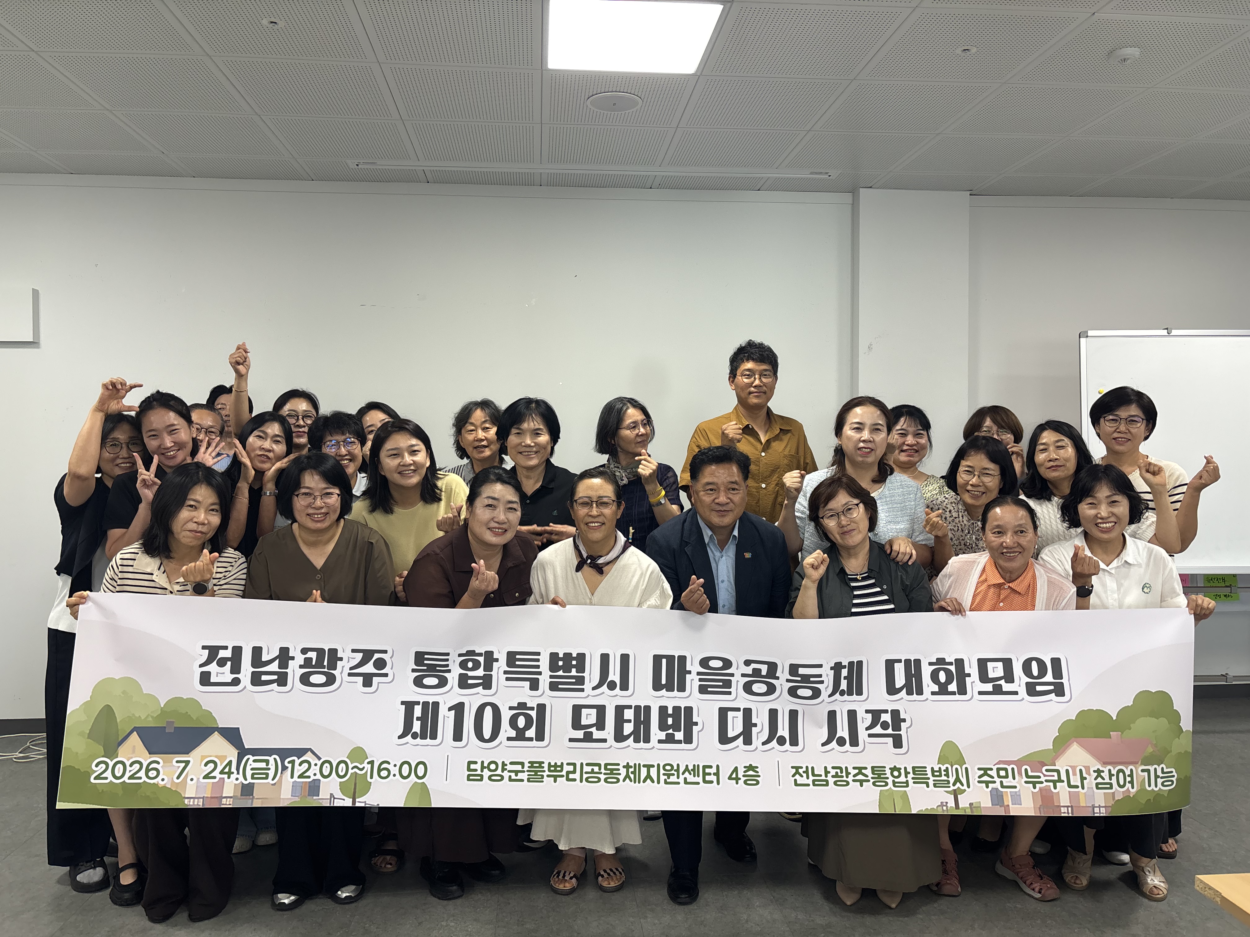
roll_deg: +0.3
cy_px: 468
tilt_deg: -1.0
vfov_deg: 53.1
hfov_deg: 67.3
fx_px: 939
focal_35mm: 26
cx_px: 625
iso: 64
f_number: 1.6
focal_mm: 5.96
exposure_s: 1/60
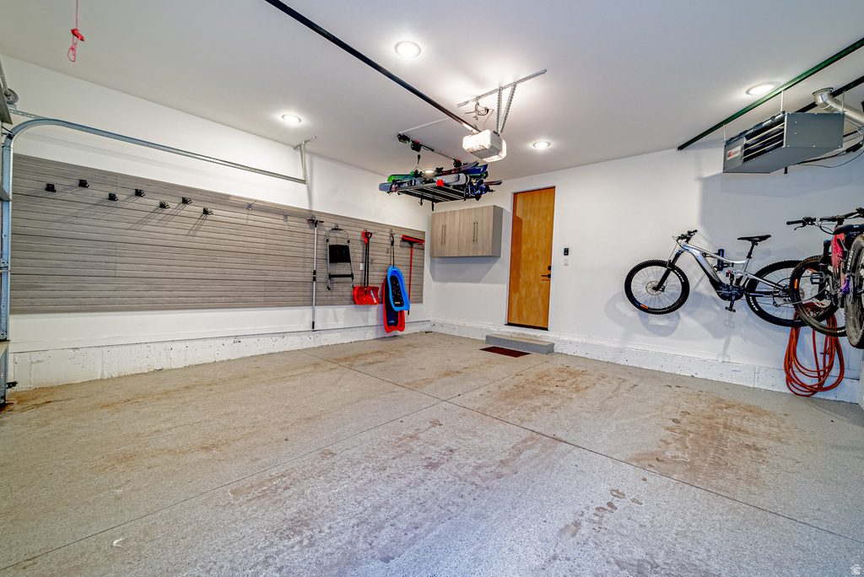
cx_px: 432
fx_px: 336
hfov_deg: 104.2
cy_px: 288
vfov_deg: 81.3
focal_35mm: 14
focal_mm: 14
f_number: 8
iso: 400
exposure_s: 1/80
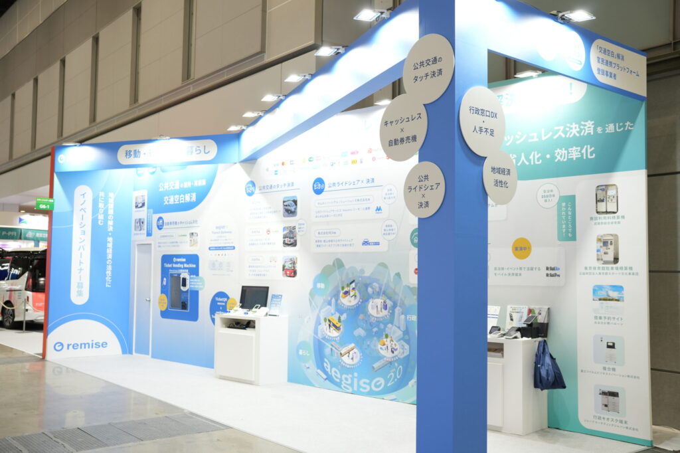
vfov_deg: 35.8
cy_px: 226
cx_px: 340
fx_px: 701
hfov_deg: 51.8
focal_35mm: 37
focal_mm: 37.1
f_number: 4
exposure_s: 1/160
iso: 800
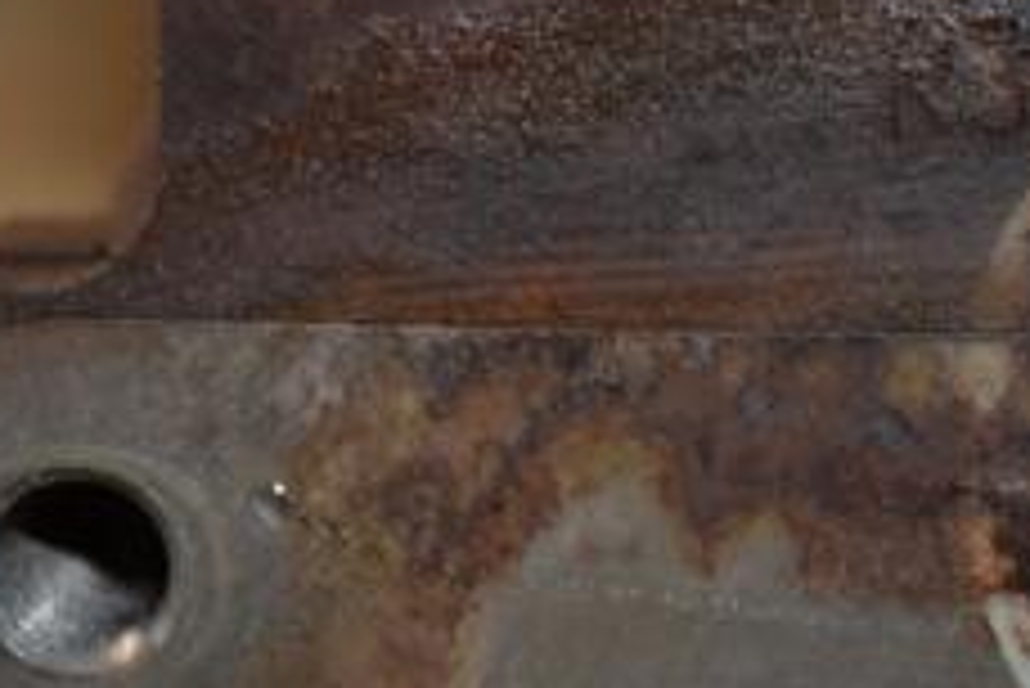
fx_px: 10134
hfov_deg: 5.8
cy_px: 193
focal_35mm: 354
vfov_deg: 3.9
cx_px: 792
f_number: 5.6
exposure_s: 1/60
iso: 800
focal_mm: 90
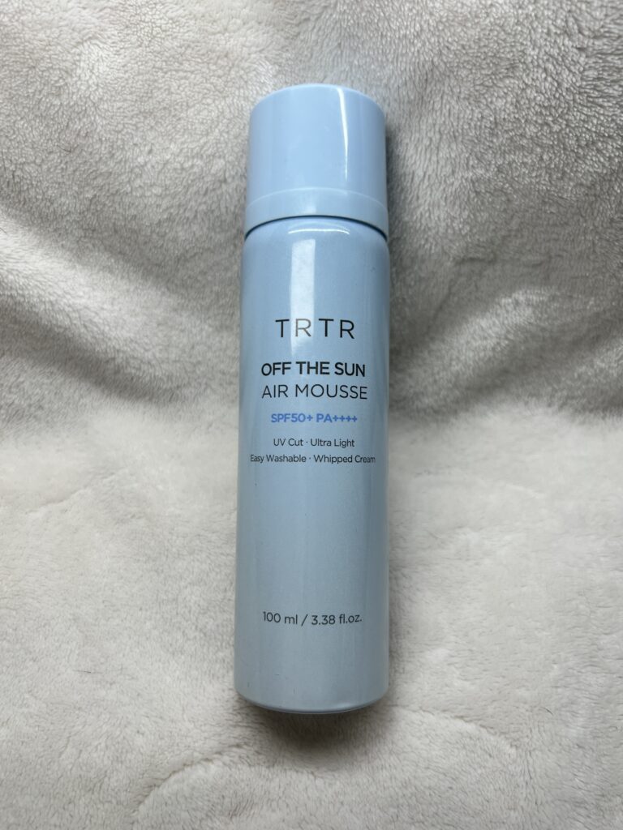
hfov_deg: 53.1
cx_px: 312
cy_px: 415
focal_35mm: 26
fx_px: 624
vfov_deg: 67.3
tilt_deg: -52.5
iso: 50
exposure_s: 1/436
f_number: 1.5
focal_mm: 5.7
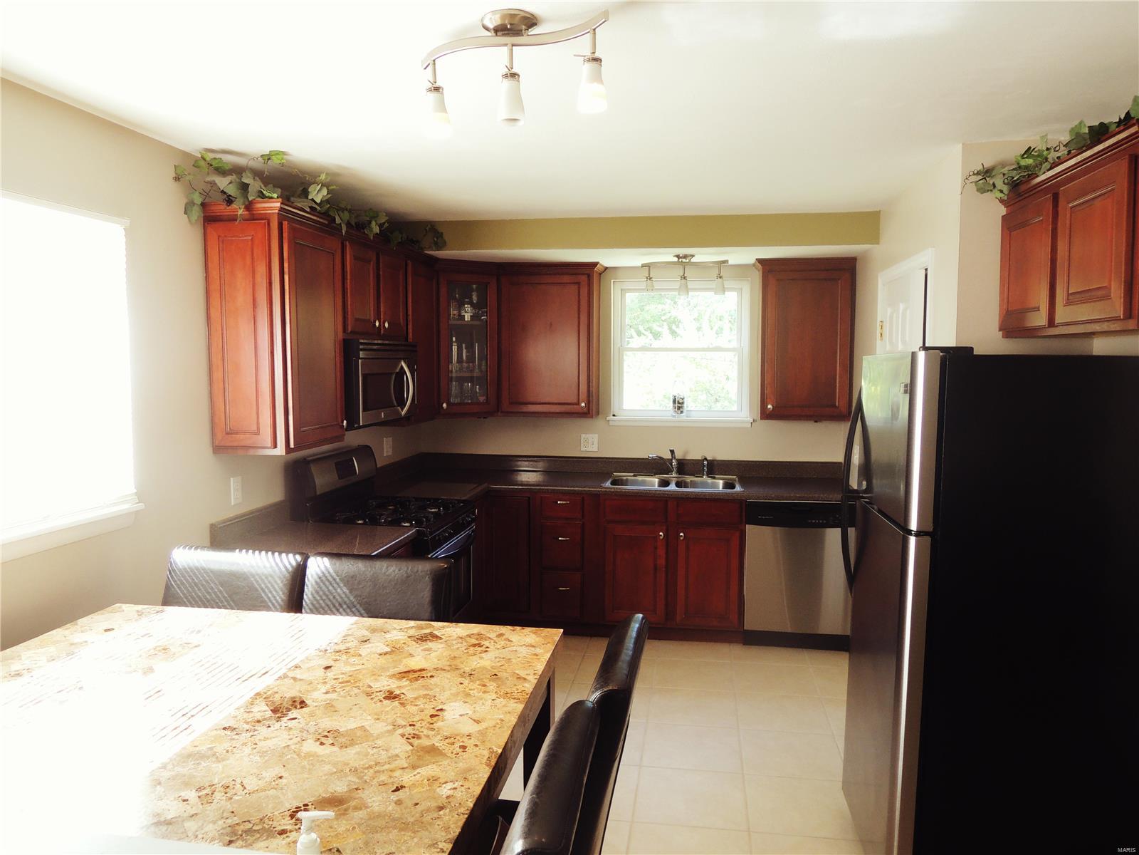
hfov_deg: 71.6
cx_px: 570
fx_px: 790
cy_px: 428
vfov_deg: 56.8
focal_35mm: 24
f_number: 2.8
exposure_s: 1/30
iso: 140
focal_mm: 4.3
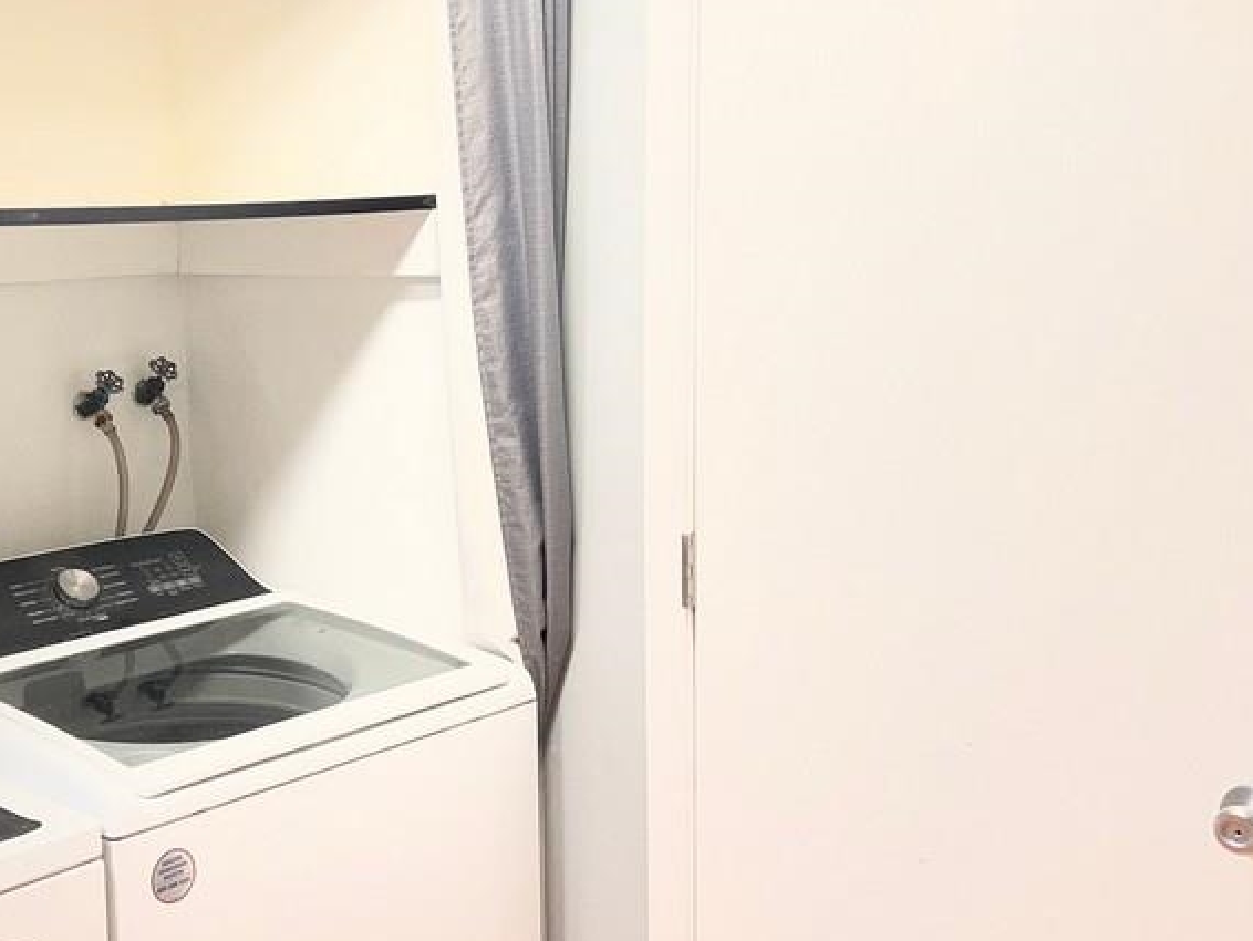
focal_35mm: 47
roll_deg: +1.1
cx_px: 281
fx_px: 1702
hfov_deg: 39.1
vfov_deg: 30.9
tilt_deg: -9.9
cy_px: 492
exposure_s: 1/120
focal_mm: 5.7
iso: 100
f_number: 1.5
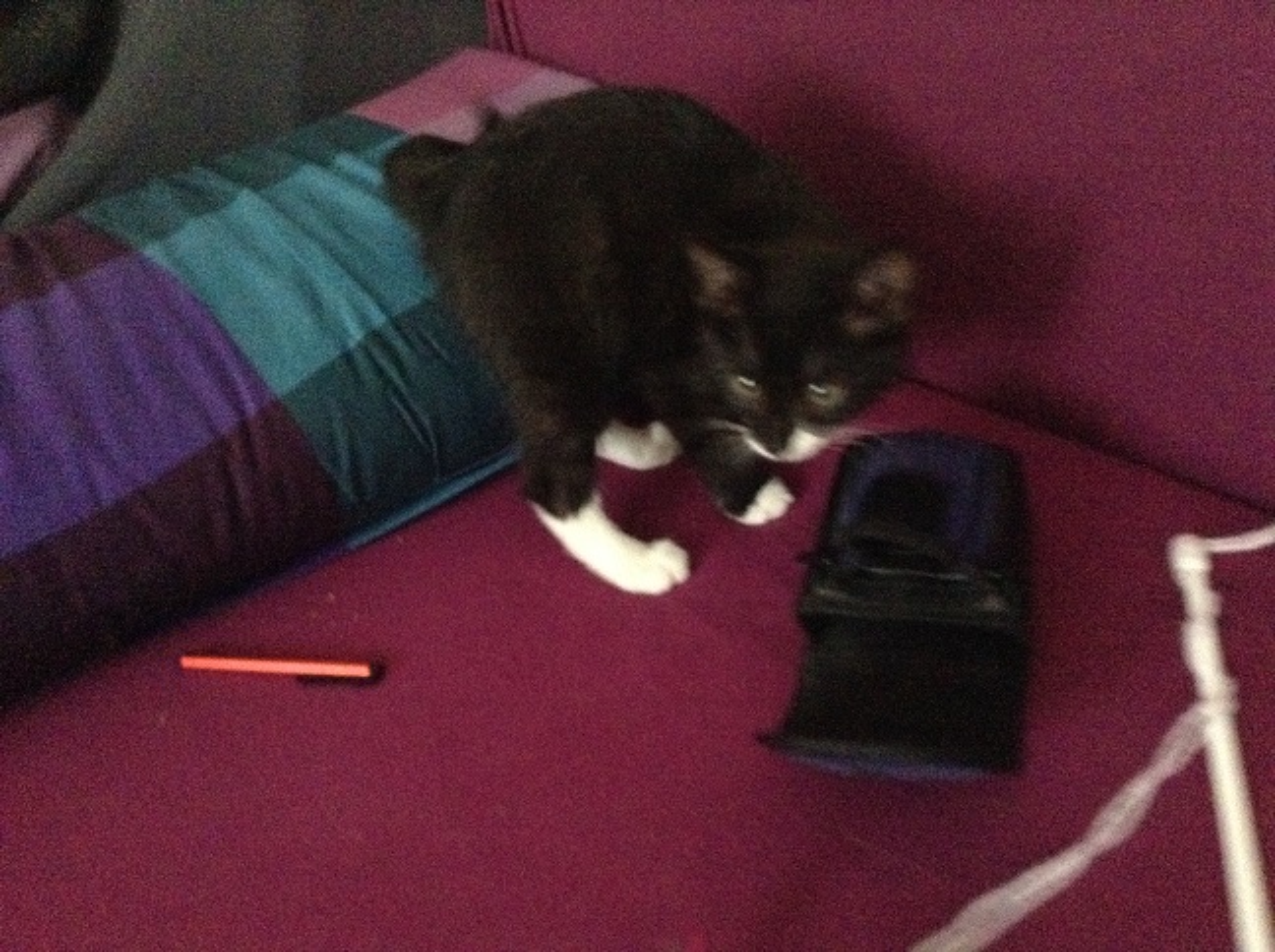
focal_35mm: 33
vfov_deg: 42.8
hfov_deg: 55.4
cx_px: 638
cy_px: 476
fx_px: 1214
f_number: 2.4
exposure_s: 1/15
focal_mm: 3.3
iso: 640
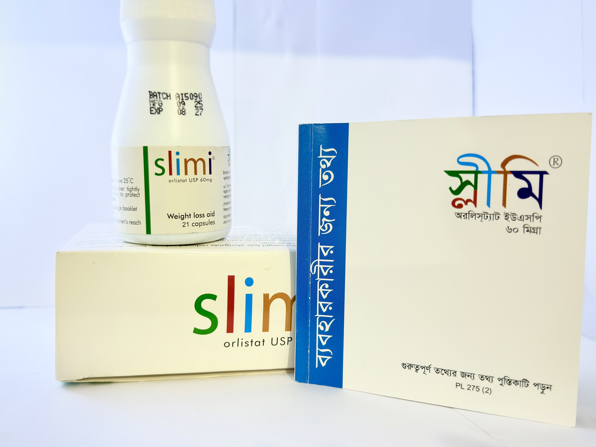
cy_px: 224
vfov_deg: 40.7
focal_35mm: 35
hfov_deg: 52.6
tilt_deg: -1.6
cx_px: 298
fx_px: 603
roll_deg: -0.2
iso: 250
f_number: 1.78
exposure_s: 1/33
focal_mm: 6.76
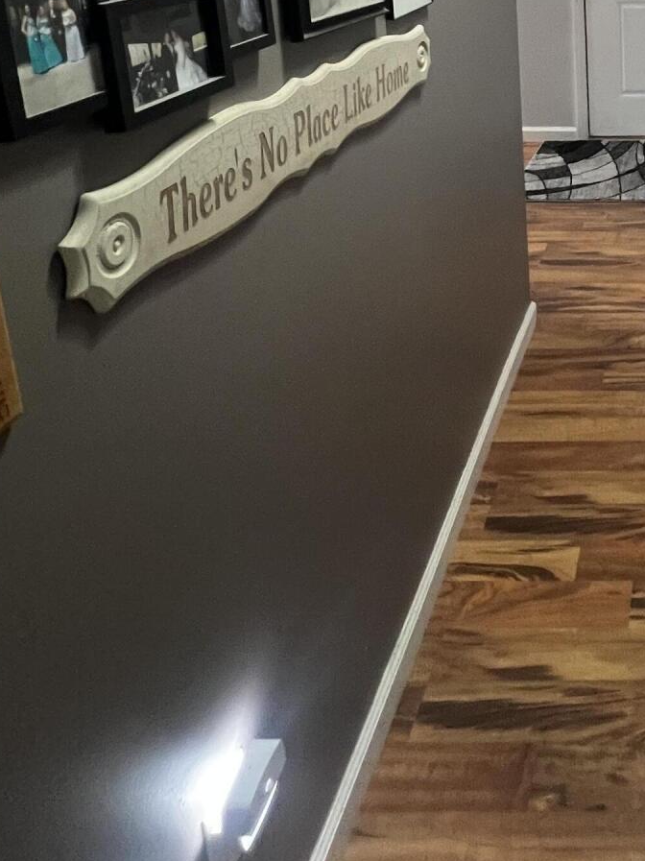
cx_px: 691
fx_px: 721
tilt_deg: -11.4
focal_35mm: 29
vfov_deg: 52.0
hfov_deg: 40.1
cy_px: 43
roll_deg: -0.6
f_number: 1.8
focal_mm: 1.57
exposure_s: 1/60
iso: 400
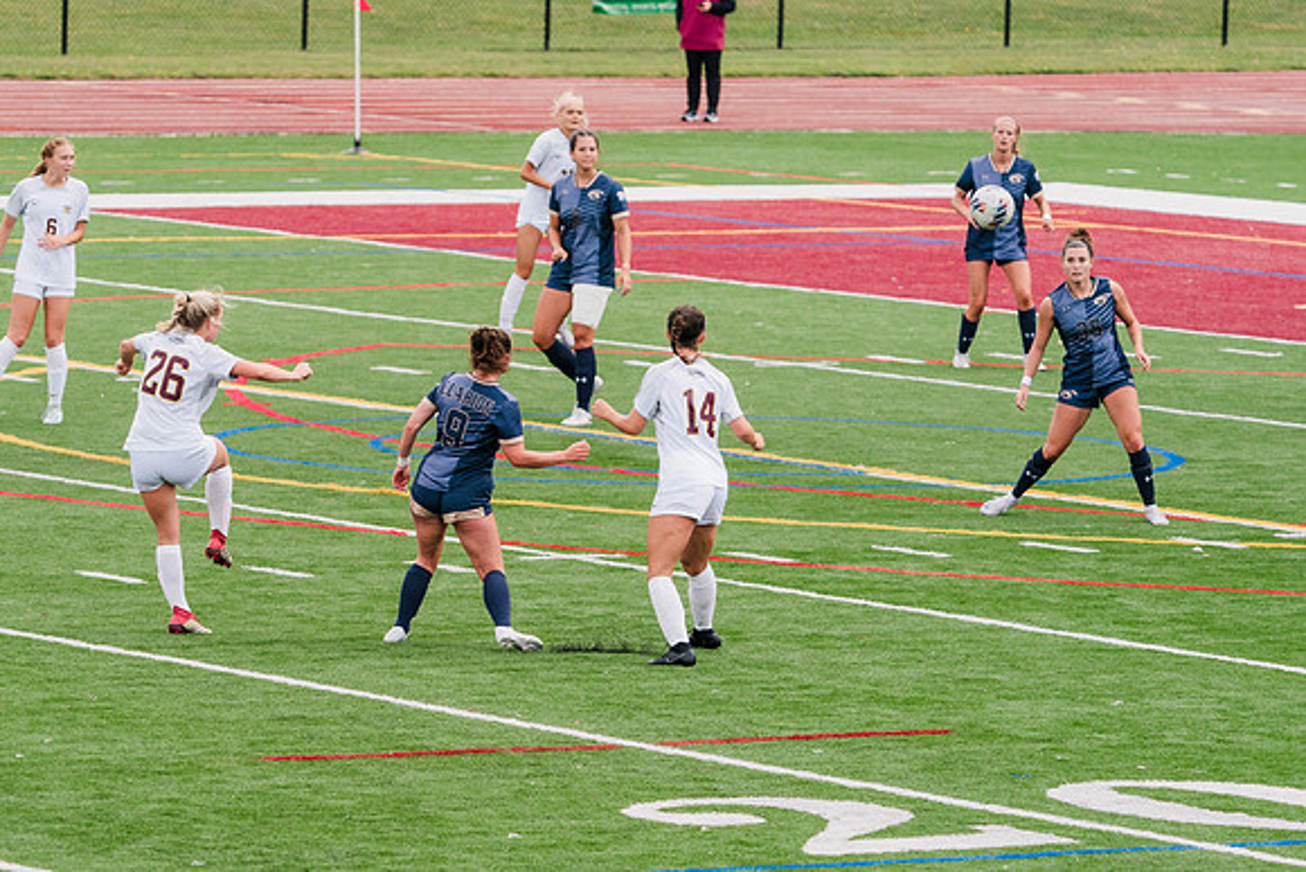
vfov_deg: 4.9
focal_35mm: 283
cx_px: 405
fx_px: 10266
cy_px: 436
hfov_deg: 7.3
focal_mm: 205
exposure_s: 1/1600
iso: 800
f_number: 5.6
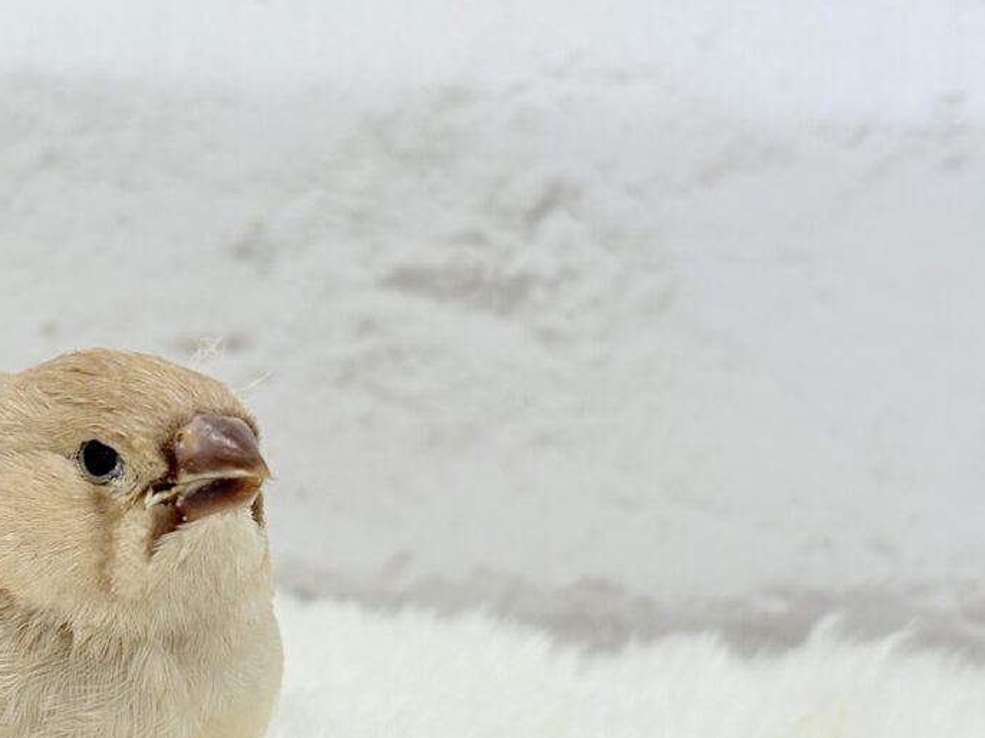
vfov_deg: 16.2
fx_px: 2589
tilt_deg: -12.1
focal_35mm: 91
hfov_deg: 21.2
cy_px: 533
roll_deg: -2.4
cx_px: 131
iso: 50
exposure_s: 1/100
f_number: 1.6
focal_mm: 5.96
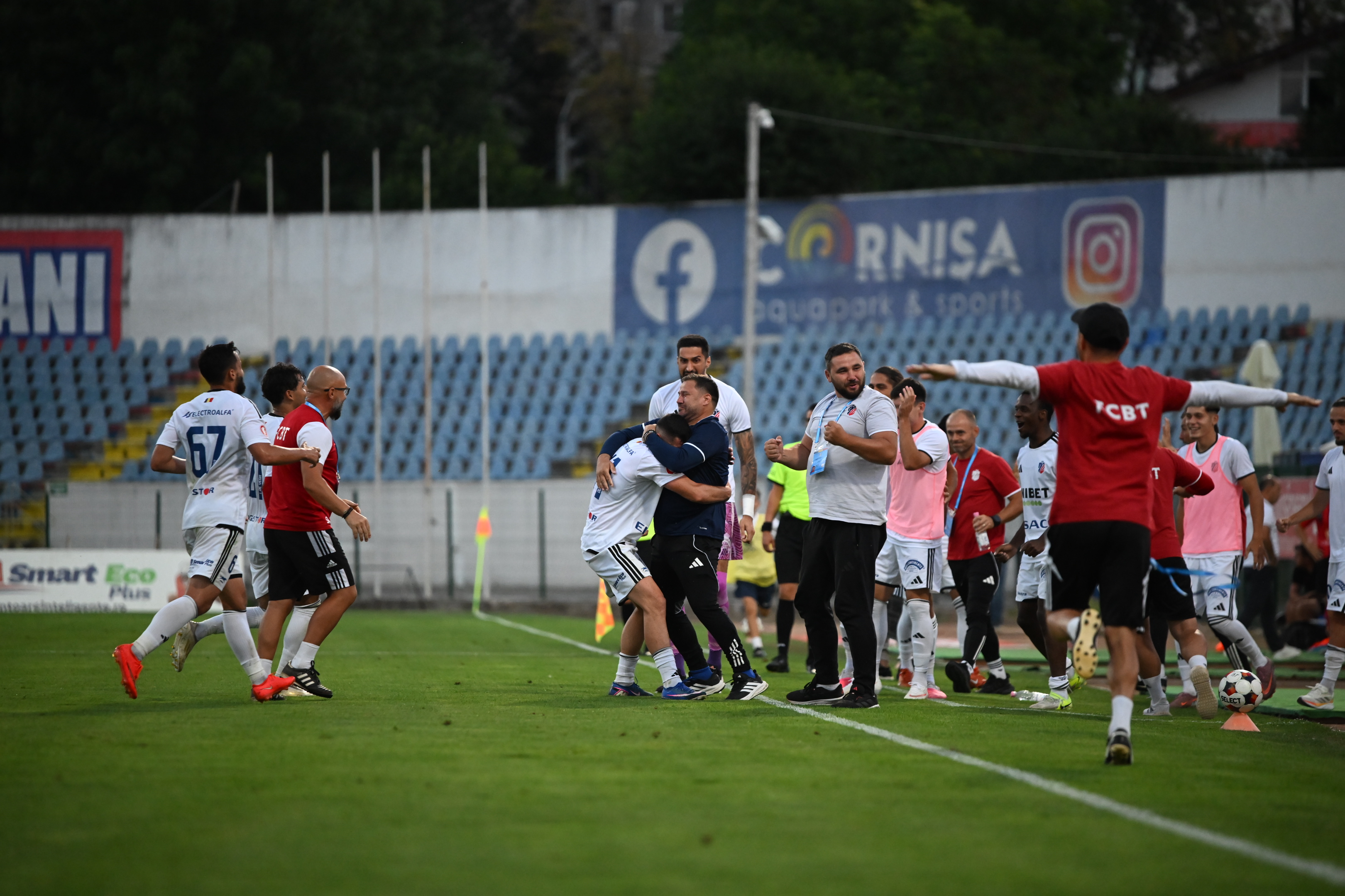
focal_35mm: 200
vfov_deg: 6.9
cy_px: 448
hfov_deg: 10.3
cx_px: 672
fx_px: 7472
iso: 4000
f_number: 2.8
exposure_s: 1/3200
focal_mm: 200
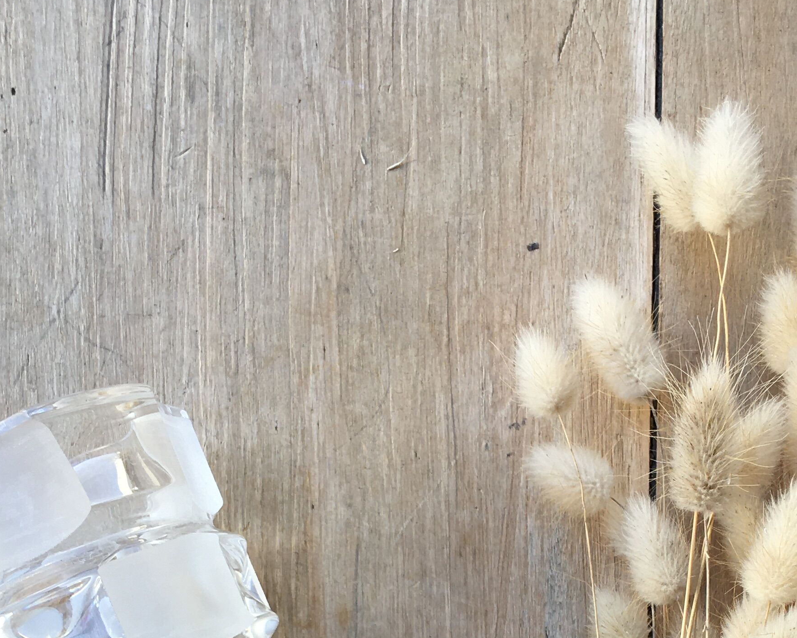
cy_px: 749
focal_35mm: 65
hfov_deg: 29.1
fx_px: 1533
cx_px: 481
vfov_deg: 21.9
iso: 25
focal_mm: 4.15
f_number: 2.2
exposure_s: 1/106
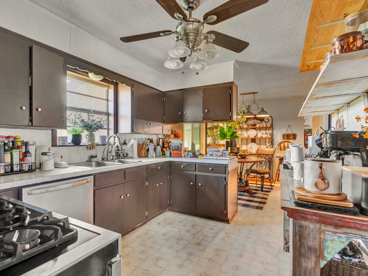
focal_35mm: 18
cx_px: 168
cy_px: 141
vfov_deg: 71.6
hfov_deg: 87.5
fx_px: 191
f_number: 7.1
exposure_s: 1/2.5
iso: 100
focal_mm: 16
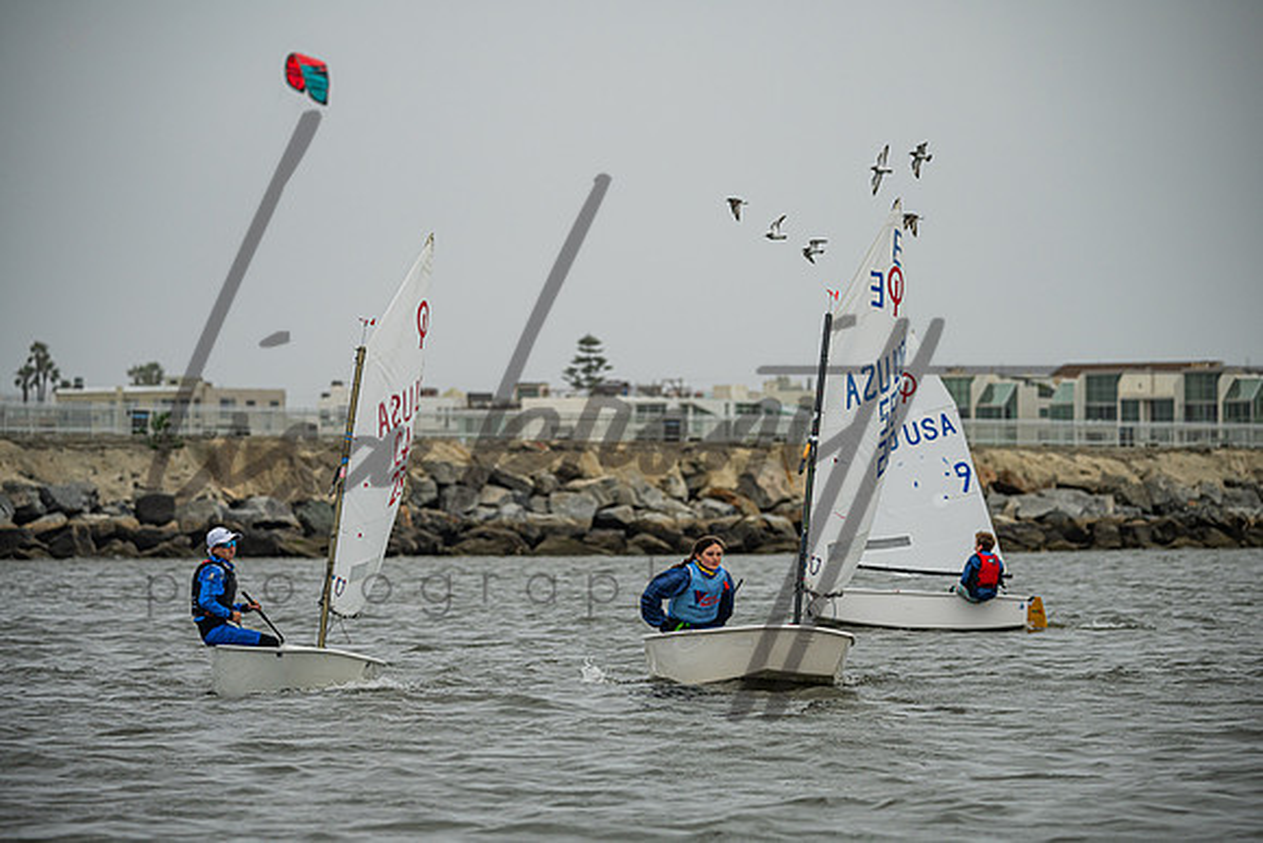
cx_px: 632
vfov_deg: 7.1
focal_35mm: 194
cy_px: 422
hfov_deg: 10.6
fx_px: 6793
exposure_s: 1/3200
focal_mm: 185
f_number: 5
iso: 320
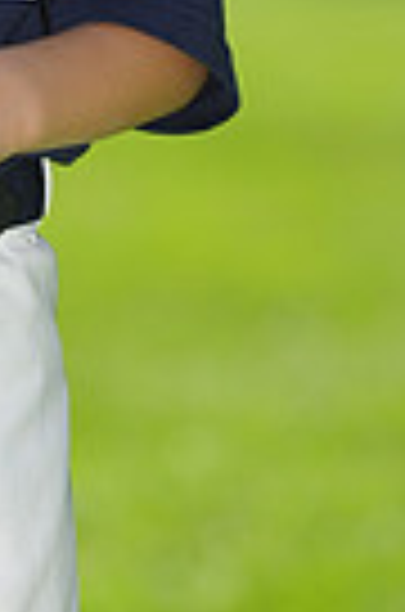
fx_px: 9413
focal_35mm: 555
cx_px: -220
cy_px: -279
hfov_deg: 2.5
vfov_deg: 3.7
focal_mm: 130
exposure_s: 1/1000
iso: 200
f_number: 4
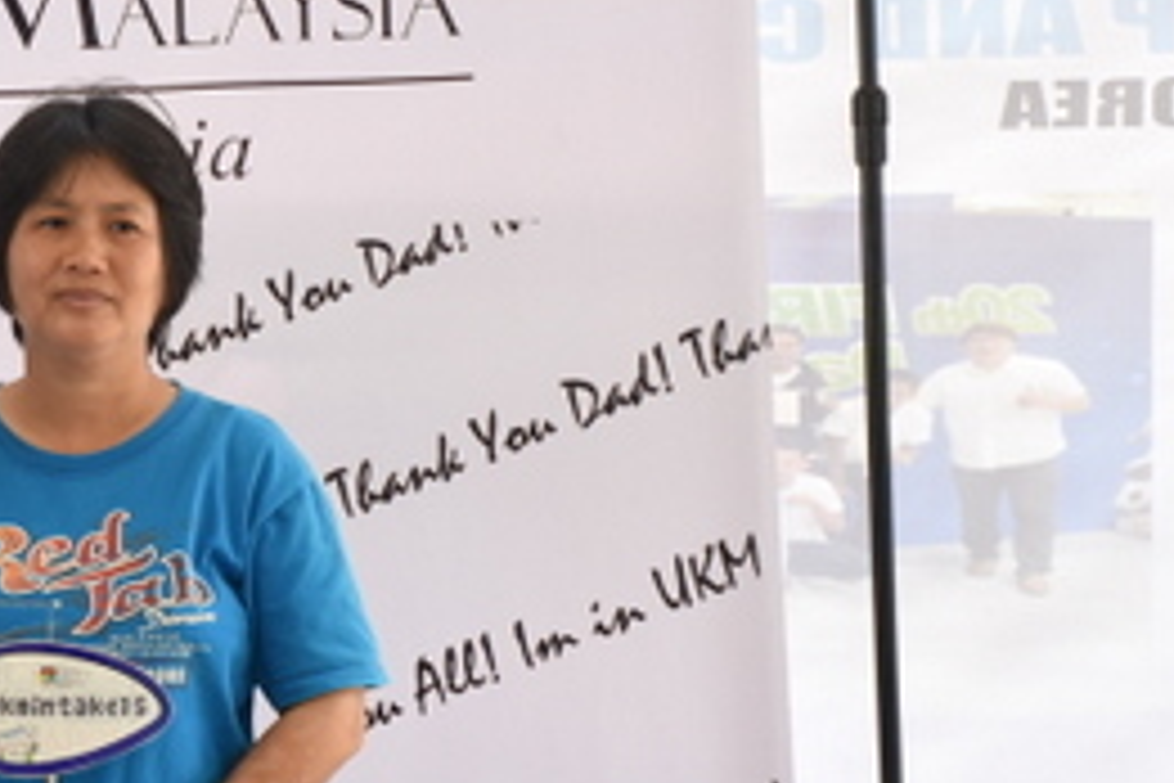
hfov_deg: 9.8
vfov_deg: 6.7
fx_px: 6717
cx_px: -252
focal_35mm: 206
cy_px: 292
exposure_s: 1/100
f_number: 5
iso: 320
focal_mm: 56
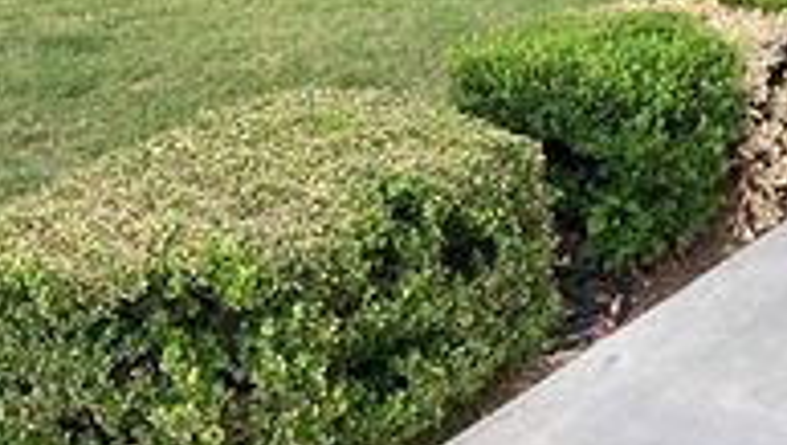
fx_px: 1650
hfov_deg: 25.4
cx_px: 799
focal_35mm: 79
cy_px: -267
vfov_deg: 14.1
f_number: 1.8
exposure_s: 1/60
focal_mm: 3.99
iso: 100
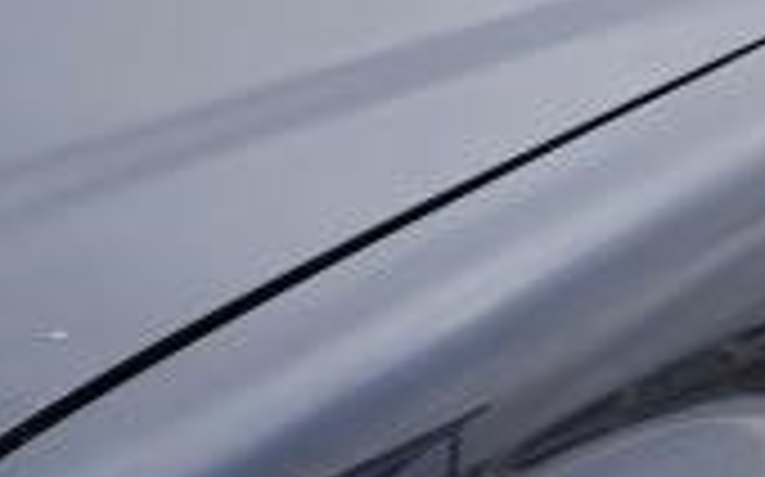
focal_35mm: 140
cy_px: 441
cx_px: 356
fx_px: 2917
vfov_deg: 9.3
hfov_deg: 14.9
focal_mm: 3.99
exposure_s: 1/120
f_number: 1.8
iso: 25
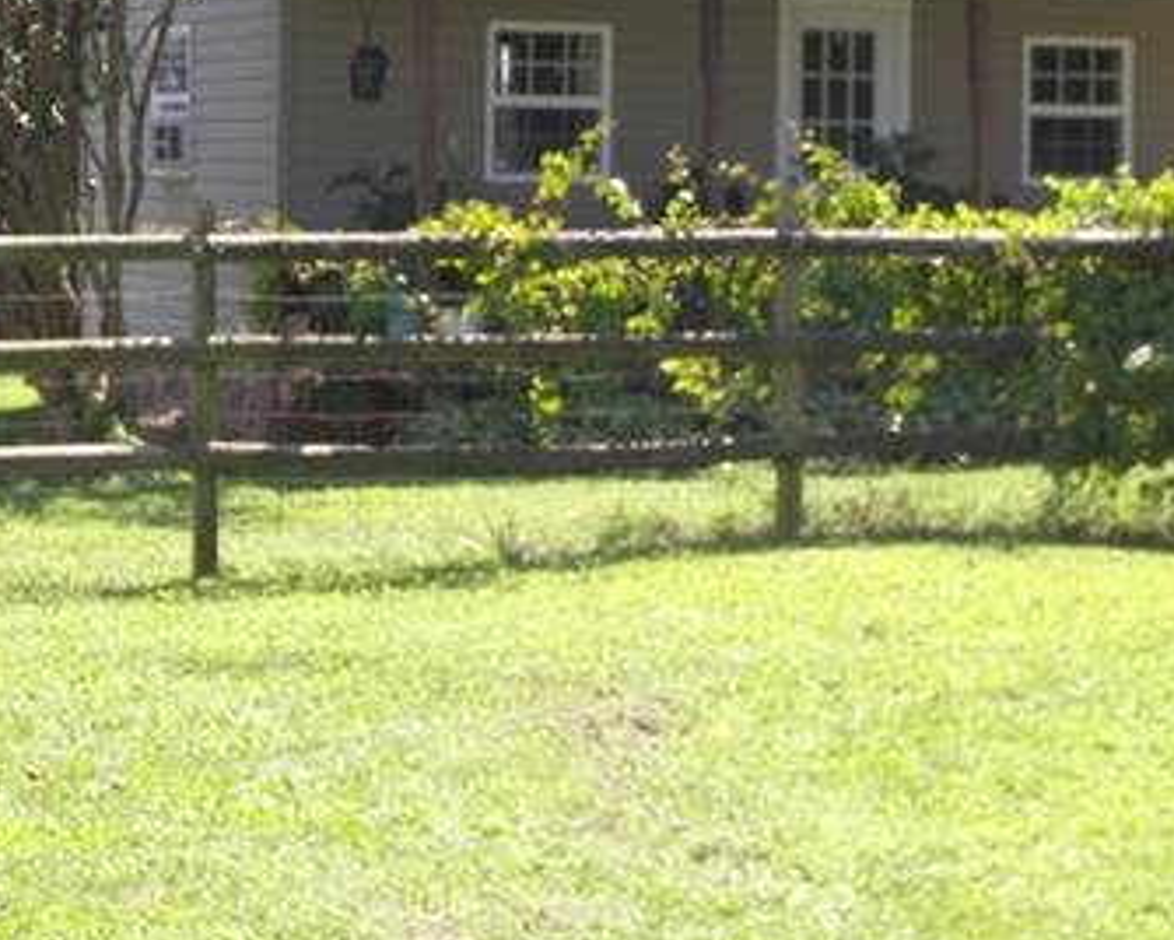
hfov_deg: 17.4
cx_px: 739
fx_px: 3822
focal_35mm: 110
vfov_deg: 13.9
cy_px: 144
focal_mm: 12.3
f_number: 3.6
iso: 100
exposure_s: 1/320
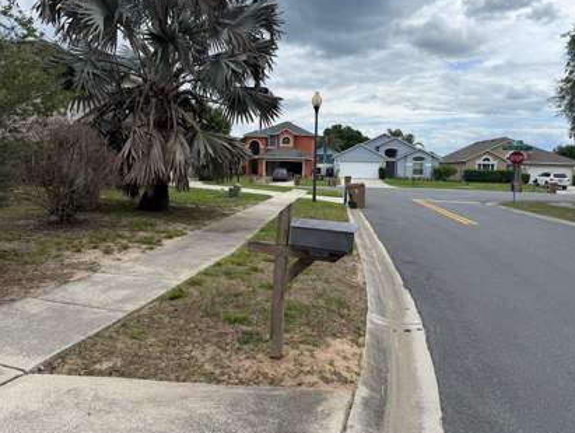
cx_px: 267
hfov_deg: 63.3
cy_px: 191
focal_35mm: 28
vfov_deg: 49.7
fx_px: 466
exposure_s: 1/4975
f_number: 1.78
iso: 80
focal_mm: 6.76
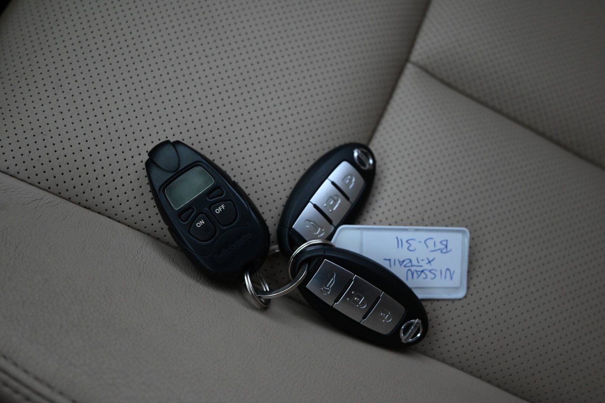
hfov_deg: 60.3
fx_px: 521
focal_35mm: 31
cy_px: 202
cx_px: 302
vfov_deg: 42.3
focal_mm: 31
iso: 3200
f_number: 4.8
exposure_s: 1/80
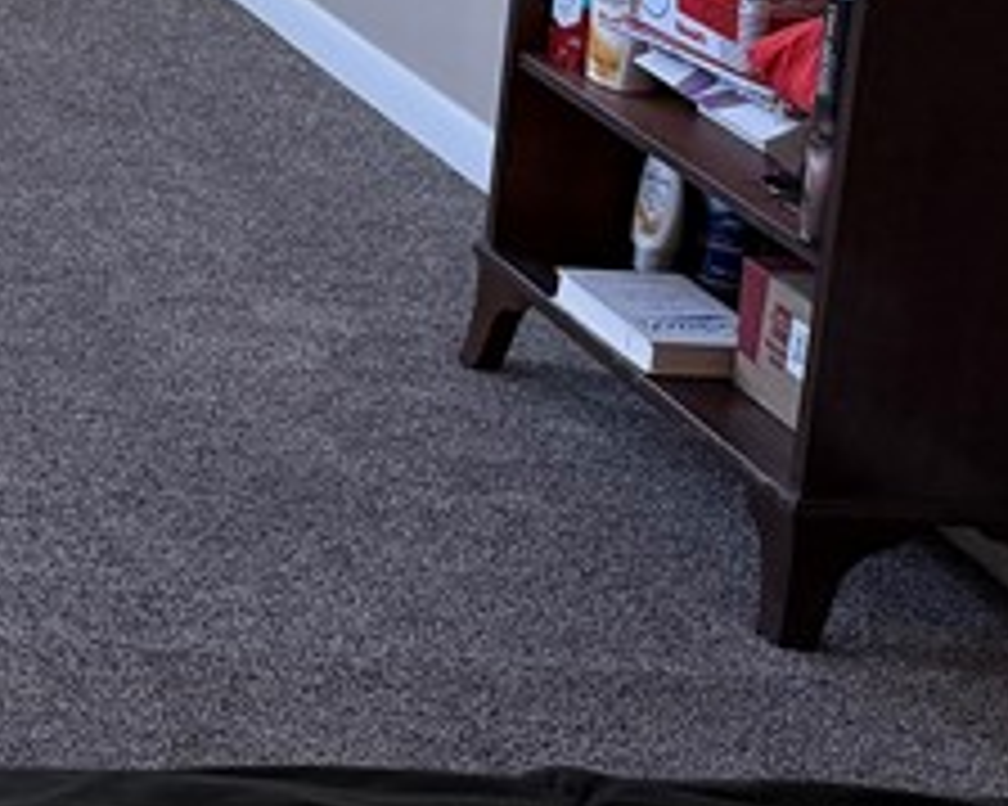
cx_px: -1238
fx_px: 3191
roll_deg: -0.2
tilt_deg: -10.7
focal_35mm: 107
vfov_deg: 13.7
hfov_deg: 13.9
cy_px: -311
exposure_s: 1/103
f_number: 1.78
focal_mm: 6.76
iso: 200
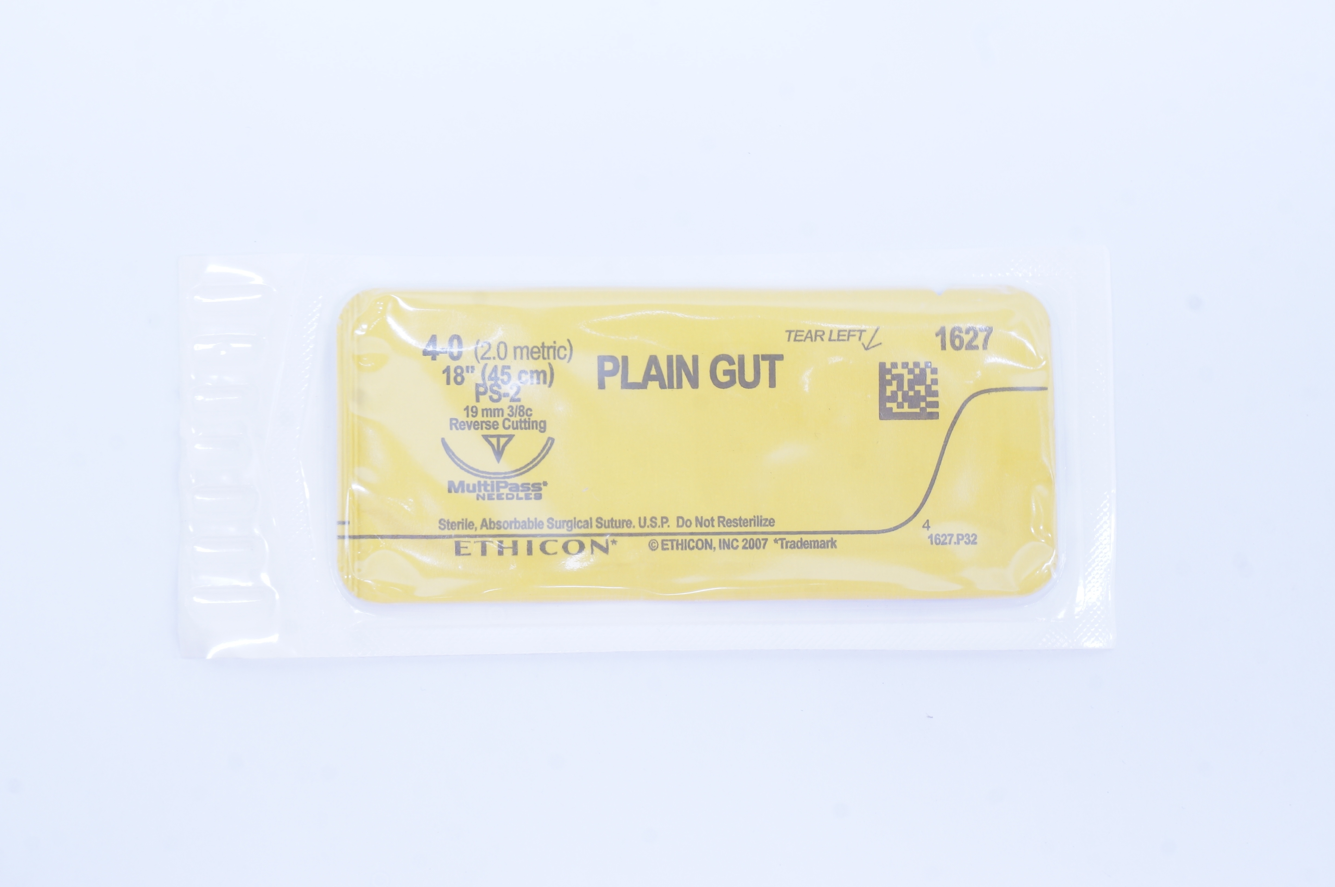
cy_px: 444
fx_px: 2334
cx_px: 668
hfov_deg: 31.9
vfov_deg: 21.5
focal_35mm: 63
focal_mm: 42
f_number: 13
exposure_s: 1/10
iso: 400
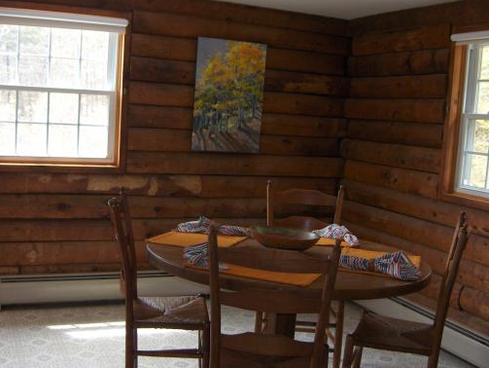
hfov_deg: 42.0
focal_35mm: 45
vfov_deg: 32.2
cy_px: 199
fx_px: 636
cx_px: 244
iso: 100
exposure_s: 1/60
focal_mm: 8
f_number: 2.8
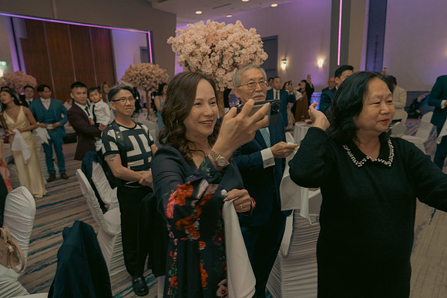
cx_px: 224
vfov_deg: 53.2
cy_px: 149
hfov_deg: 73.7
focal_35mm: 24
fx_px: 298
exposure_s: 1/160
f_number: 3.5
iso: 2500
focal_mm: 24
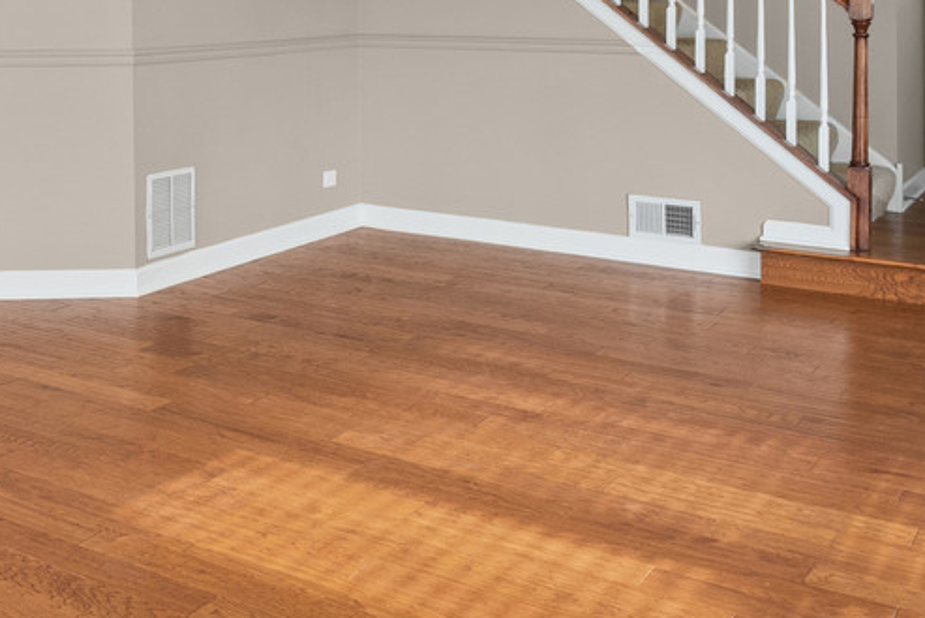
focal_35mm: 46
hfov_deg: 38.7
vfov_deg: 28.3
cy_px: 79
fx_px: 1182
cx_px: 38
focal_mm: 14
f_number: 9
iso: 1000
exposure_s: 1/8
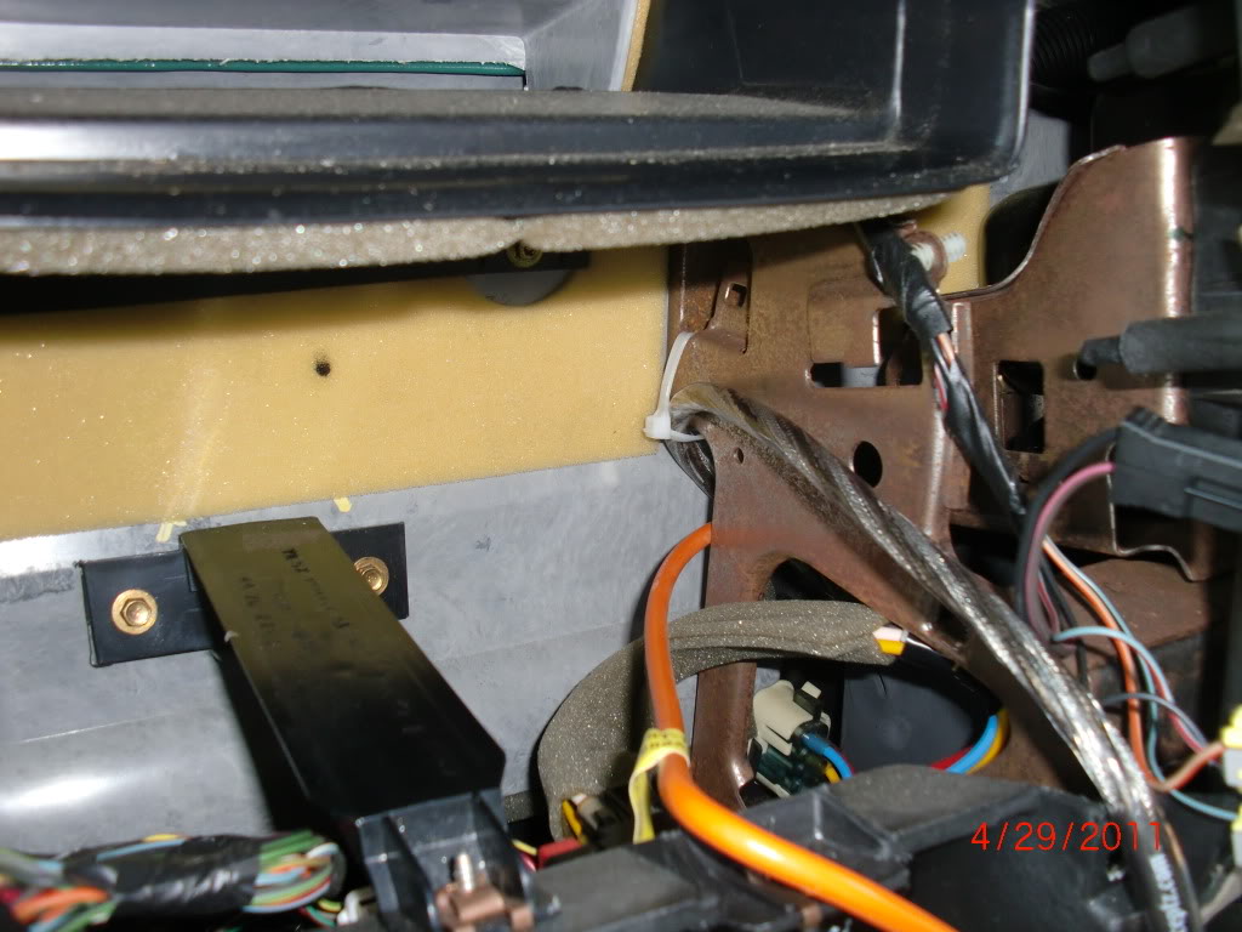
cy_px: 466
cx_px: 621
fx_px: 1292
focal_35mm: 36
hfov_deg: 51.4
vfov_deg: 39.7
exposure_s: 1/60
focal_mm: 6.3
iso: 125
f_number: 2.8
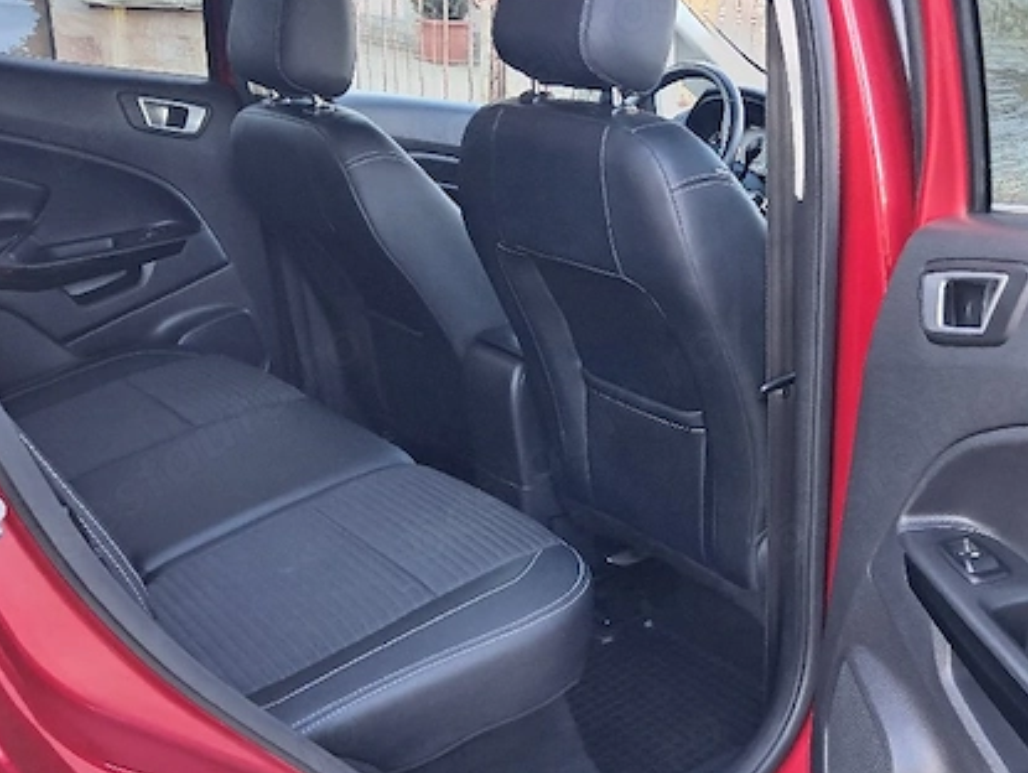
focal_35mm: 39
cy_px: 461
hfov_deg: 47.1
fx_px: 1159
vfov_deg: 36.7
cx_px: 684
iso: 320
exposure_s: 1/50
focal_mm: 4
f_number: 1.8
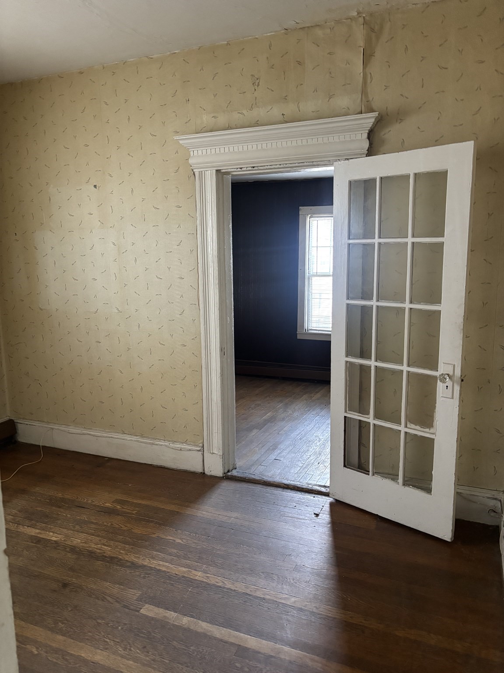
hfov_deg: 53.1
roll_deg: +2.0
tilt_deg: -8.0
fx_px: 505
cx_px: 252
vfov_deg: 67.3
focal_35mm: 26
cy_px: 336
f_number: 1.6
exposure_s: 1/50
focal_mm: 5.96
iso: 500
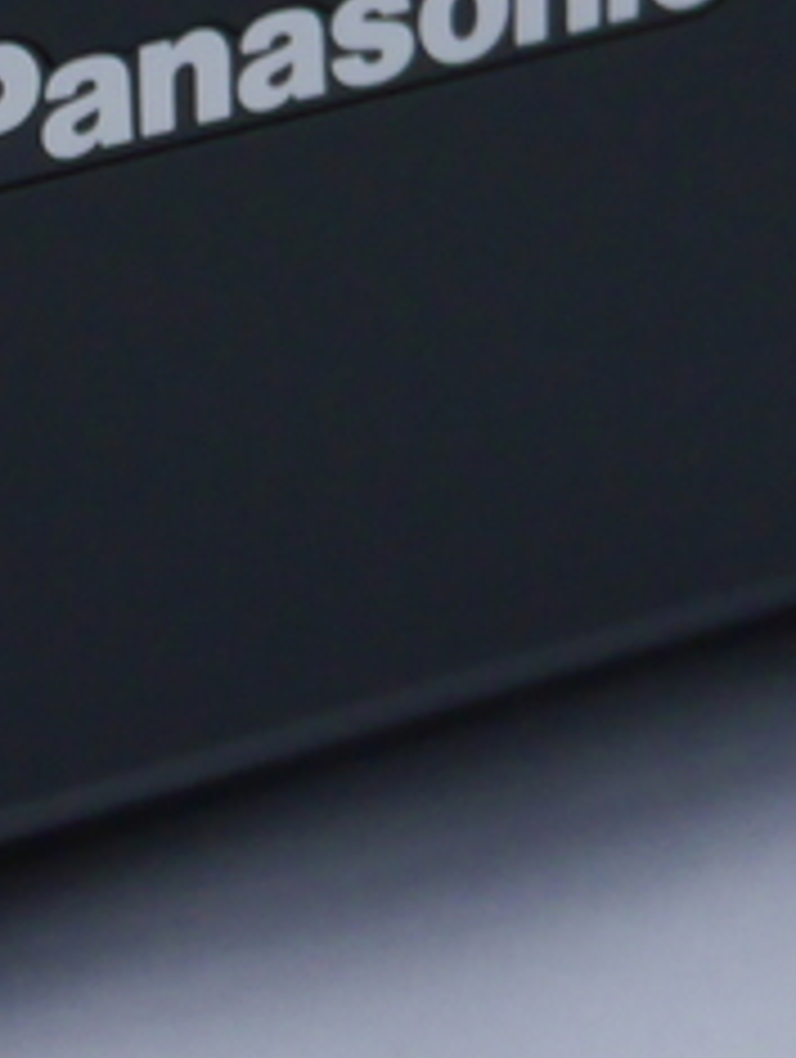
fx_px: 6544
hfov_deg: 6.9
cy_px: 32
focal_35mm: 214
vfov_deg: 9.2
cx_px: -101
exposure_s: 1/60
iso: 640
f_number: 4.7
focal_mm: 21
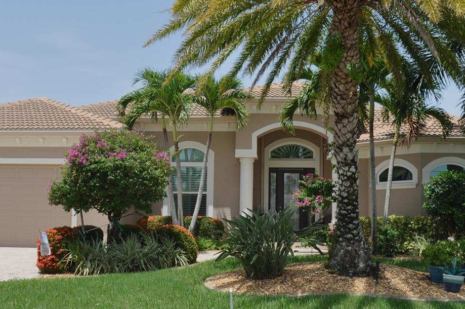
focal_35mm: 47
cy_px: 149
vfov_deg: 28.6
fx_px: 606
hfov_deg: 42.0
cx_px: 245
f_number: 9
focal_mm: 18
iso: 200
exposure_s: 1/320
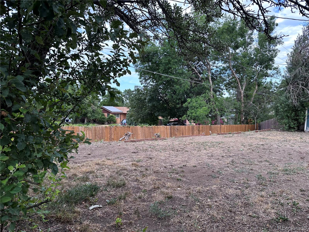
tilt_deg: -2.8
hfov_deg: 71.6
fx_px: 214
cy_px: 116
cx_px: 154
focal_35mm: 24
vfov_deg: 56.8
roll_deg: -1.6
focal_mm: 6.86
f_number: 1.78
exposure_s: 1/462
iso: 80
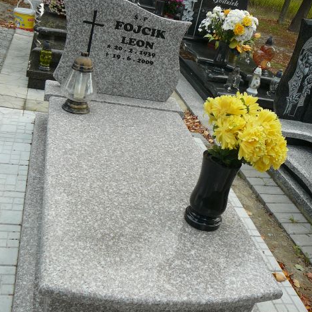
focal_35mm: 42
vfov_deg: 40.0
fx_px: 428
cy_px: 167
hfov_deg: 40.0
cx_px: 155
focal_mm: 5.2
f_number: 2.8
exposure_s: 1/200
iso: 80
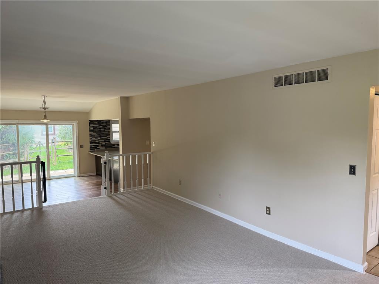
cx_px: 190
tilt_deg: -3.4
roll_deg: -0.3
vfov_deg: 56.8
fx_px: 263
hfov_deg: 71.6
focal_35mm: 24
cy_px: 142
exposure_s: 1/120
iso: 250
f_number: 1.78
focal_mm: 6.76
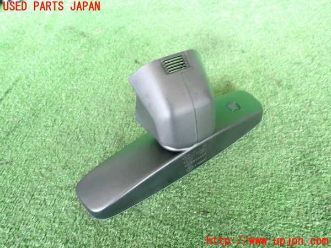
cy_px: 124
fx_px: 239
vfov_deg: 54.9
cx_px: 166
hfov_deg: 69.4
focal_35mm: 25
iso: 320
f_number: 2
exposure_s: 1/30
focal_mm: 4.5
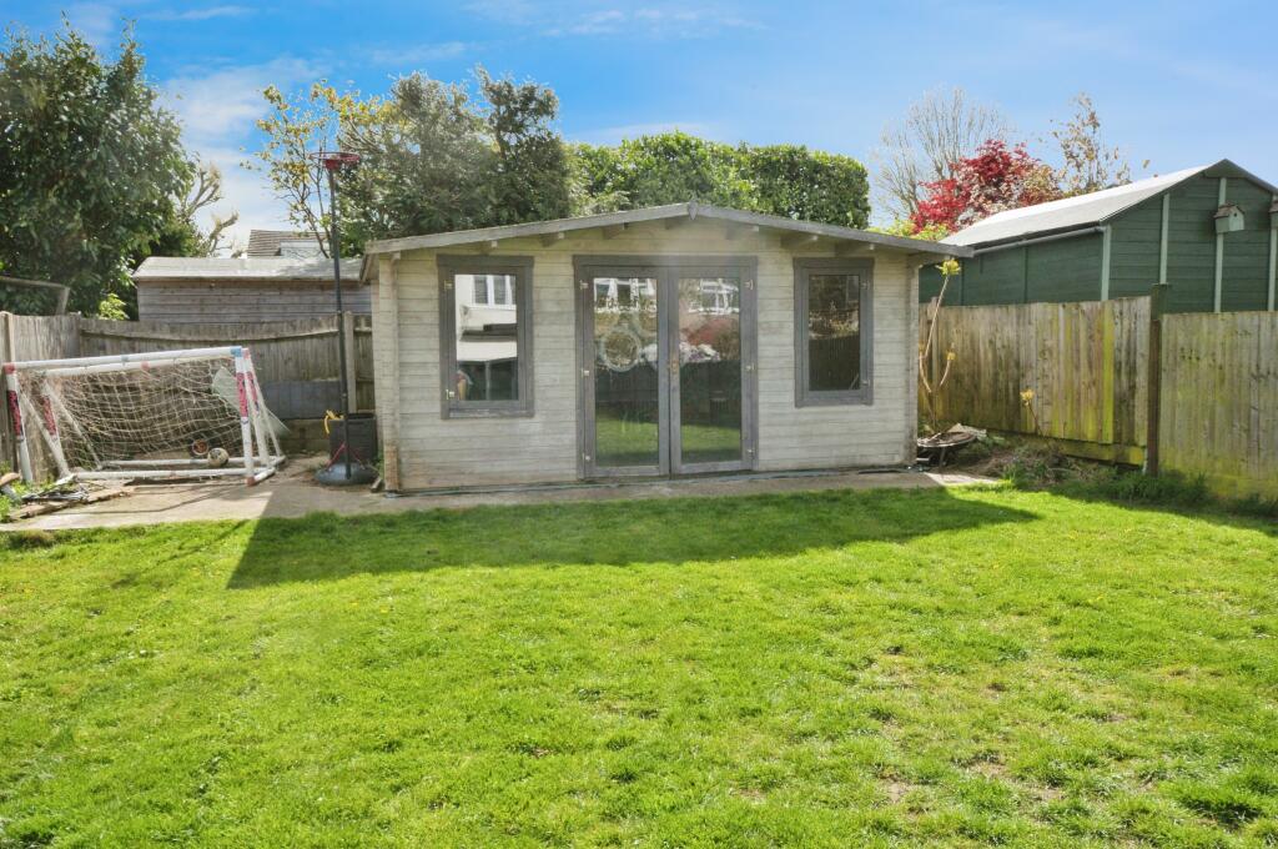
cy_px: 424
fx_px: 1064
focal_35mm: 30
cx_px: 639
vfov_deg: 43.5
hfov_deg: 62.0
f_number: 13
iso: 500
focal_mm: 20
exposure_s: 1/640
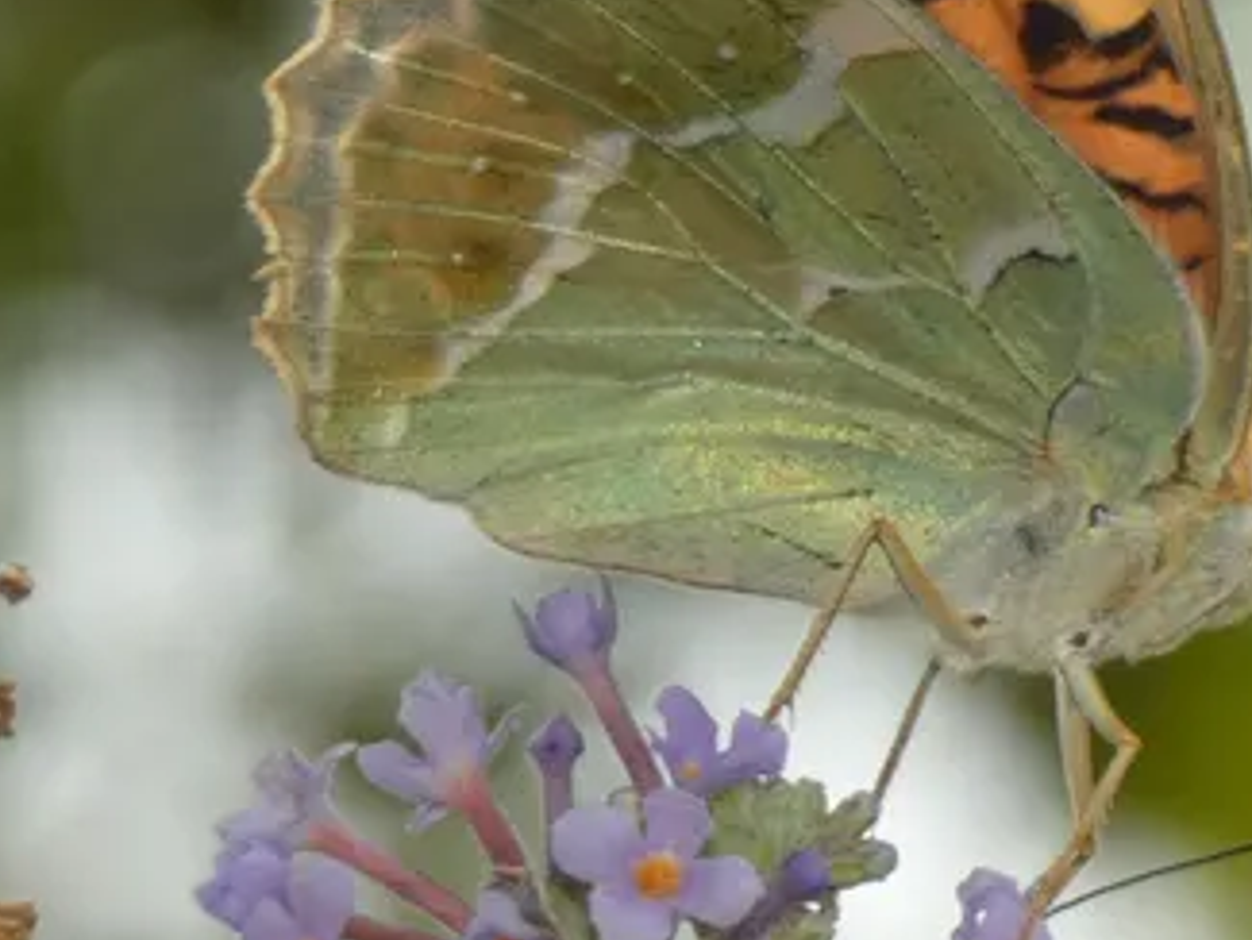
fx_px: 23446
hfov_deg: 3.1
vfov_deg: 2.3
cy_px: 254
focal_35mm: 648
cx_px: 1017
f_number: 5.6
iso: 125
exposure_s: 1/100
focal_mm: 58.9
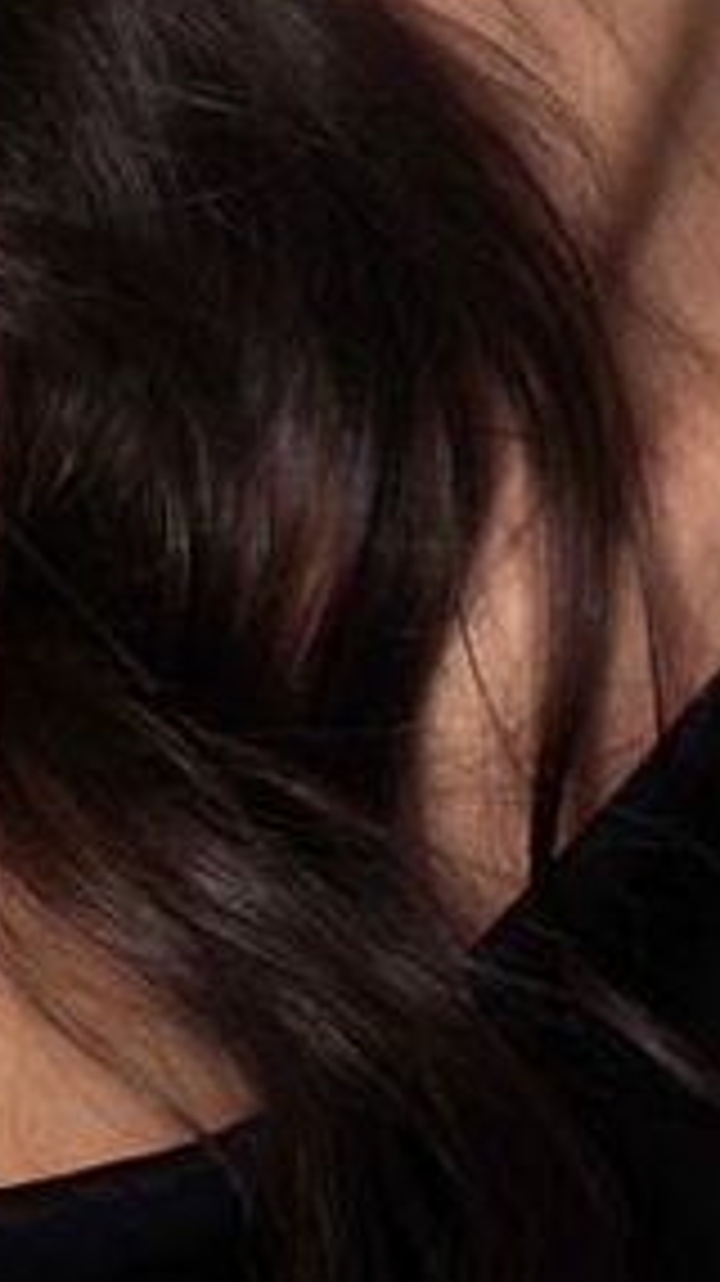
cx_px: 810
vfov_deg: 7.0
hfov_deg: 3.9
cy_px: 427
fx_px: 10537
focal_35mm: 310
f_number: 8
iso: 125
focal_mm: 83
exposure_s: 1/125
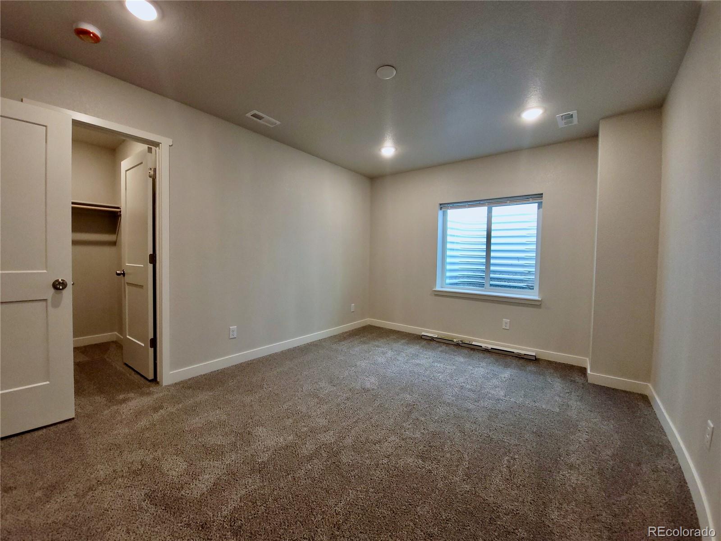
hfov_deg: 106.2
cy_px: 270
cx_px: 360
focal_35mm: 13
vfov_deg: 89.9
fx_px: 271
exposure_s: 1/30
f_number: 2.2
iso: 80
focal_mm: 1.74
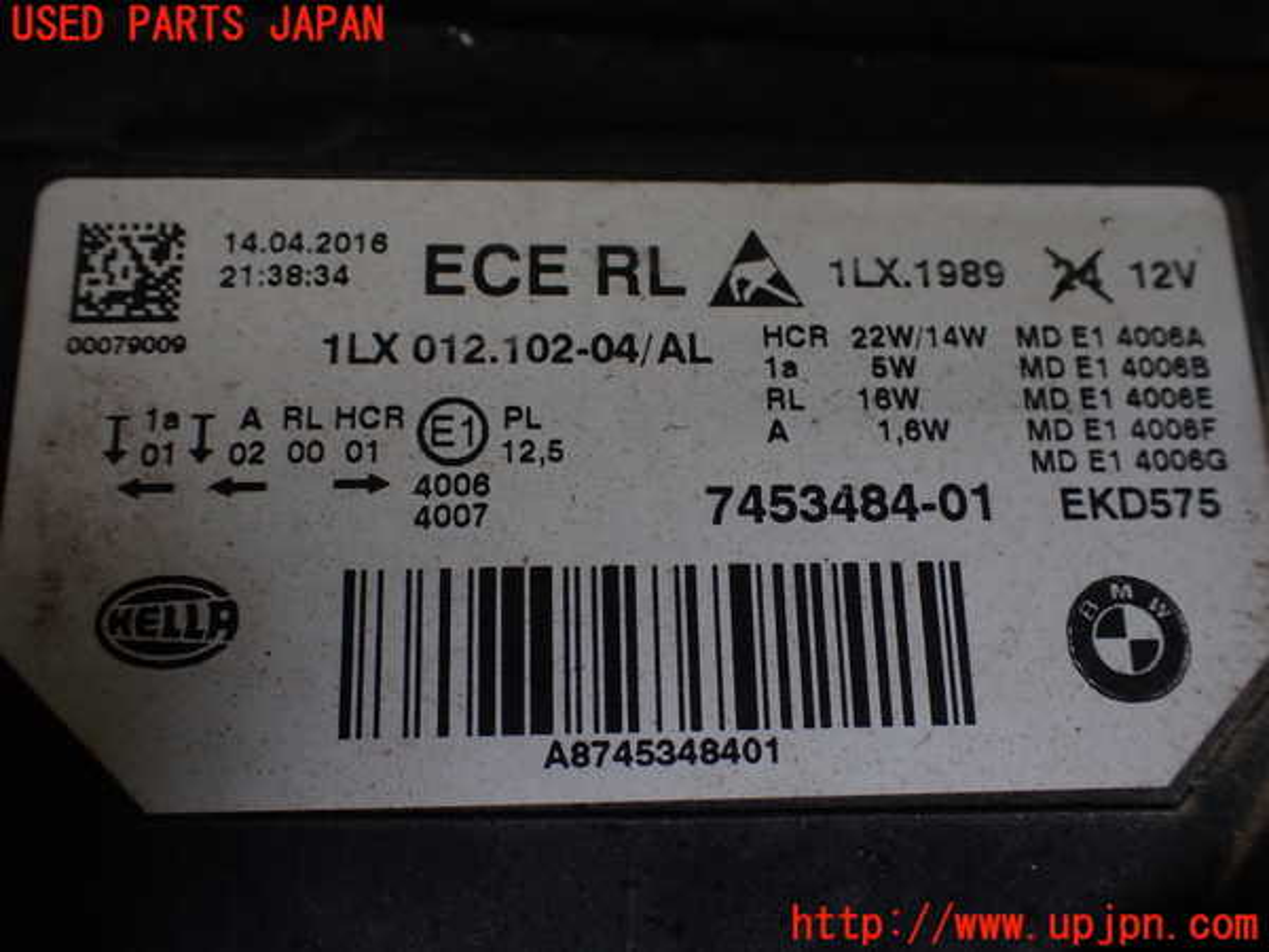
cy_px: 476
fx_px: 1100
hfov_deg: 60.0
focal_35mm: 30
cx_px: 634
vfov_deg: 46.8
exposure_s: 1/125
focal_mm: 5.4
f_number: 2.3
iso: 125
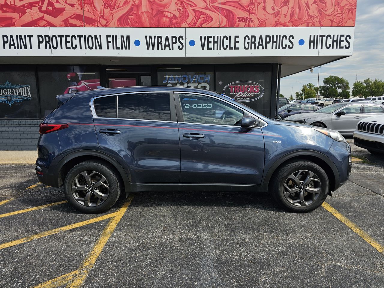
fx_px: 255
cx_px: 192
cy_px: 144
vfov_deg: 58.9
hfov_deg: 73.9
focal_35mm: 23
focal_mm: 6.3
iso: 10
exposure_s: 1/599
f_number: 1.7
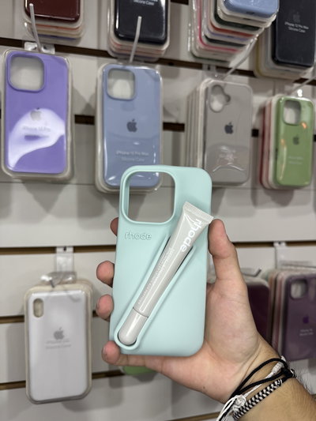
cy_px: 210
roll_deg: -1.1
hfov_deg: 56.8
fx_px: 292
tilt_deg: -3.2
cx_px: 158
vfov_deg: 71.6
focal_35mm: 24
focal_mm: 6.76
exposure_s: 1/121
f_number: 1.78
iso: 125
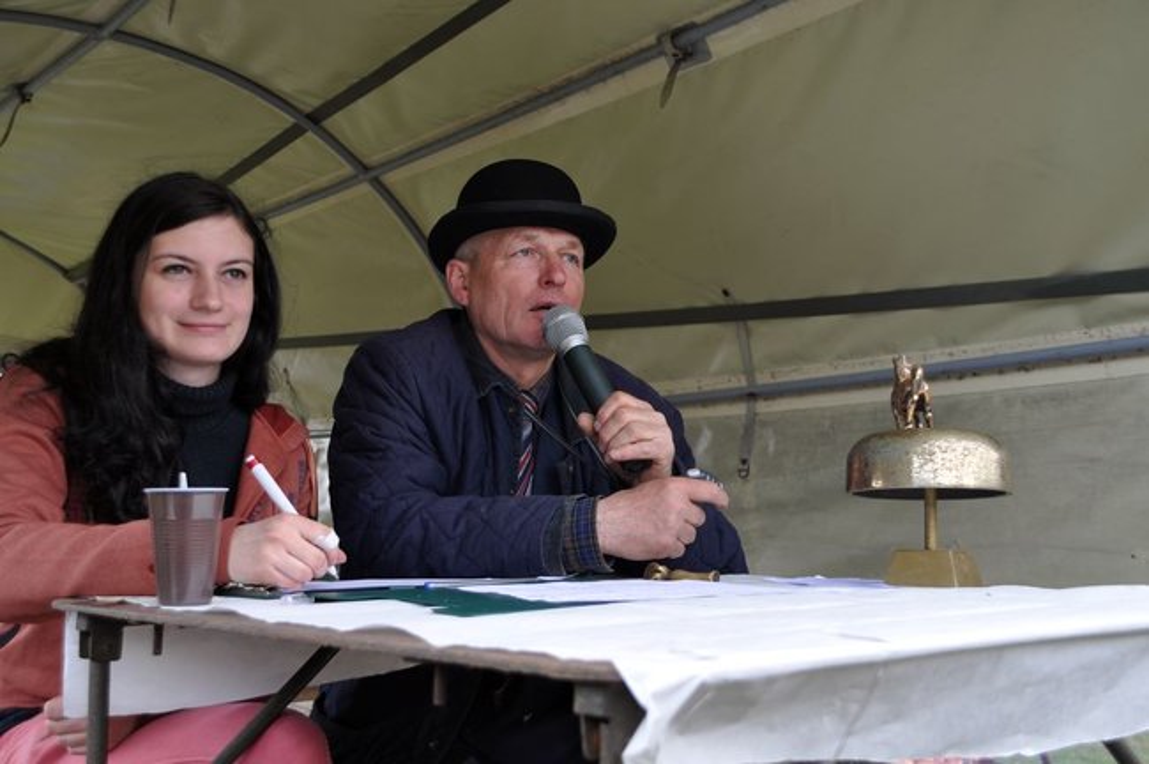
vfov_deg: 30.8
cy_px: 382
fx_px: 1387
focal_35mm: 44
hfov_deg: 45.0
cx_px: 574
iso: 200
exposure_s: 1/125
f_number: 5.6
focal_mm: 29
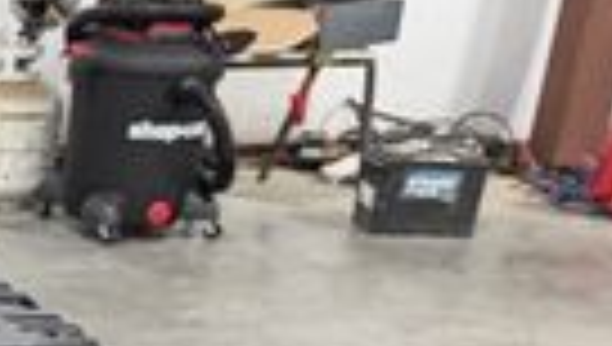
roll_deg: +3.9
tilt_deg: -21.3
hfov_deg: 13.7
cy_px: 598
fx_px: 1999
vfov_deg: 9.5
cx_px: -747
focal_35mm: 123
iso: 400
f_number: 1.78
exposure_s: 1/60
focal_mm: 6.76
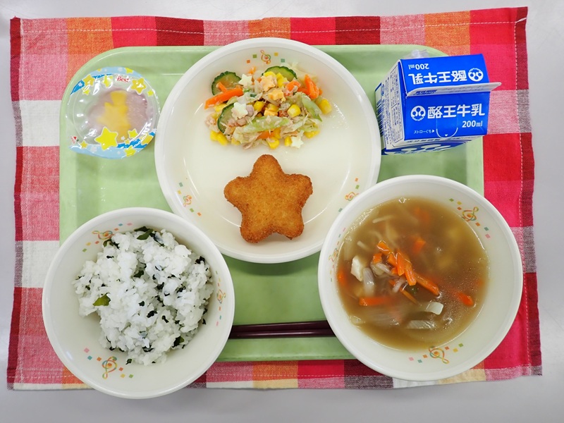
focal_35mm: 25
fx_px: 407
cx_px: 282
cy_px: 212
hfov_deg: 69.4
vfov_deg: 54.9
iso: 125
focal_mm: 4.5
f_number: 2
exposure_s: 1/125
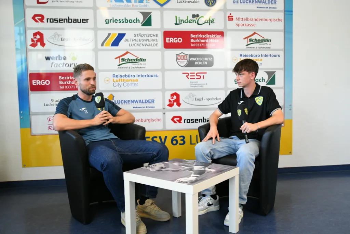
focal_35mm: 34
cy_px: 117
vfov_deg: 38.9
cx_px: 175
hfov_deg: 55.8
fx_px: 331
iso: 2800
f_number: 2.8
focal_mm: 34
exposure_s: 1/500
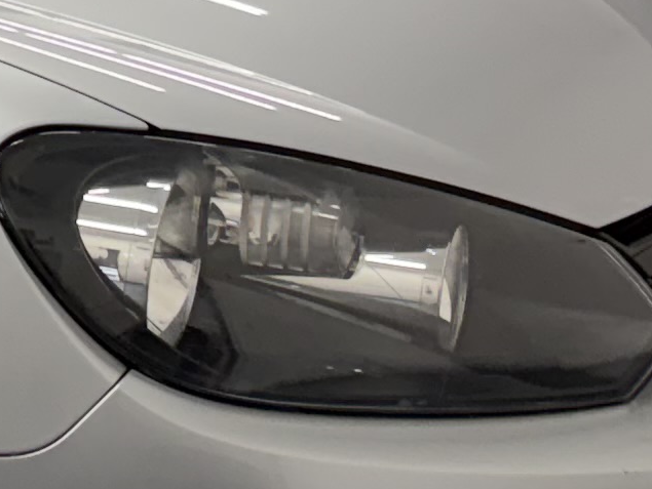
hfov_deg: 10.2
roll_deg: +3.0
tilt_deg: -6.9
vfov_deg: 8.8
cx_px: -967
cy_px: -234
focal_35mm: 165
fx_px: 3110
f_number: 1.6
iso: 80
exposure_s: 1/120
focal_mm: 5.96
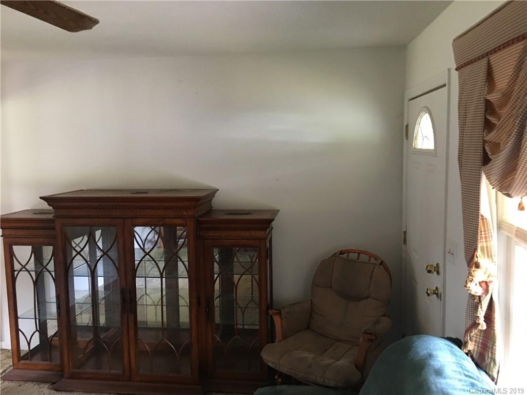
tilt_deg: -5.7
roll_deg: +2.1
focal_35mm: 29
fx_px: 442
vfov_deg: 48.2
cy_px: 198
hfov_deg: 61.7
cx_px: 264
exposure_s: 1/10
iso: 100
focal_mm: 4.15
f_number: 2.2
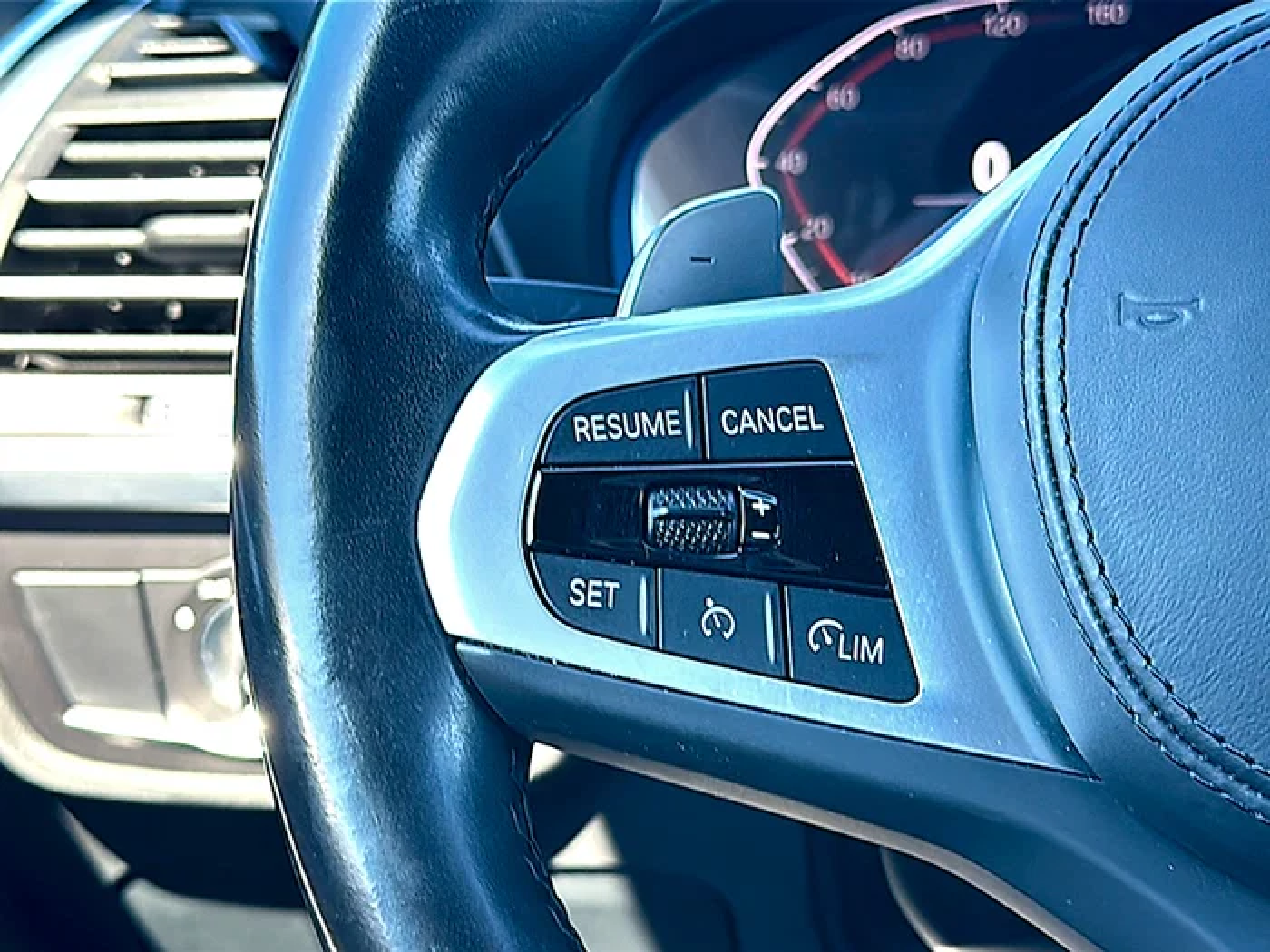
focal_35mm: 46
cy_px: 476
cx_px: 635
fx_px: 1688
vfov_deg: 31.5
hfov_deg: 41.2
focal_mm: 6.86
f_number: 1.78
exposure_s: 1/91
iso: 64
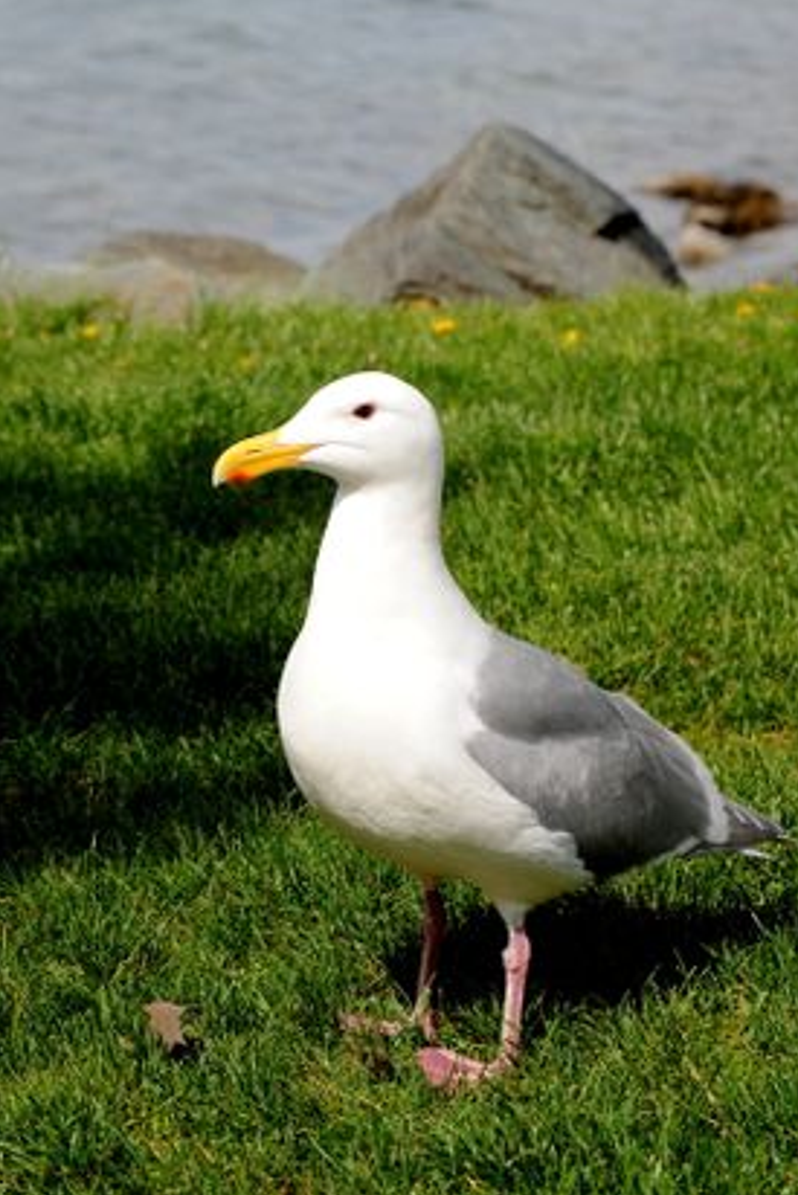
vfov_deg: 13.8
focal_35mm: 149
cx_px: 350
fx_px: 4950
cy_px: 525
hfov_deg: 9.2
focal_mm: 120
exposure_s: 1/500
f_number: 11
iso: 400
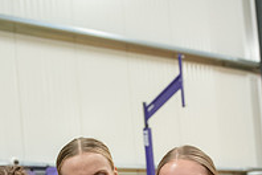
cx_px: 97
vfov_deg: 15.6
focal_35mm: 82
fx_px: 597
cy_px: 242
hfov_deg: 24.7
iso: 4000
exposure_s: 1/320
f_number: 2.8
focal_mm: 28
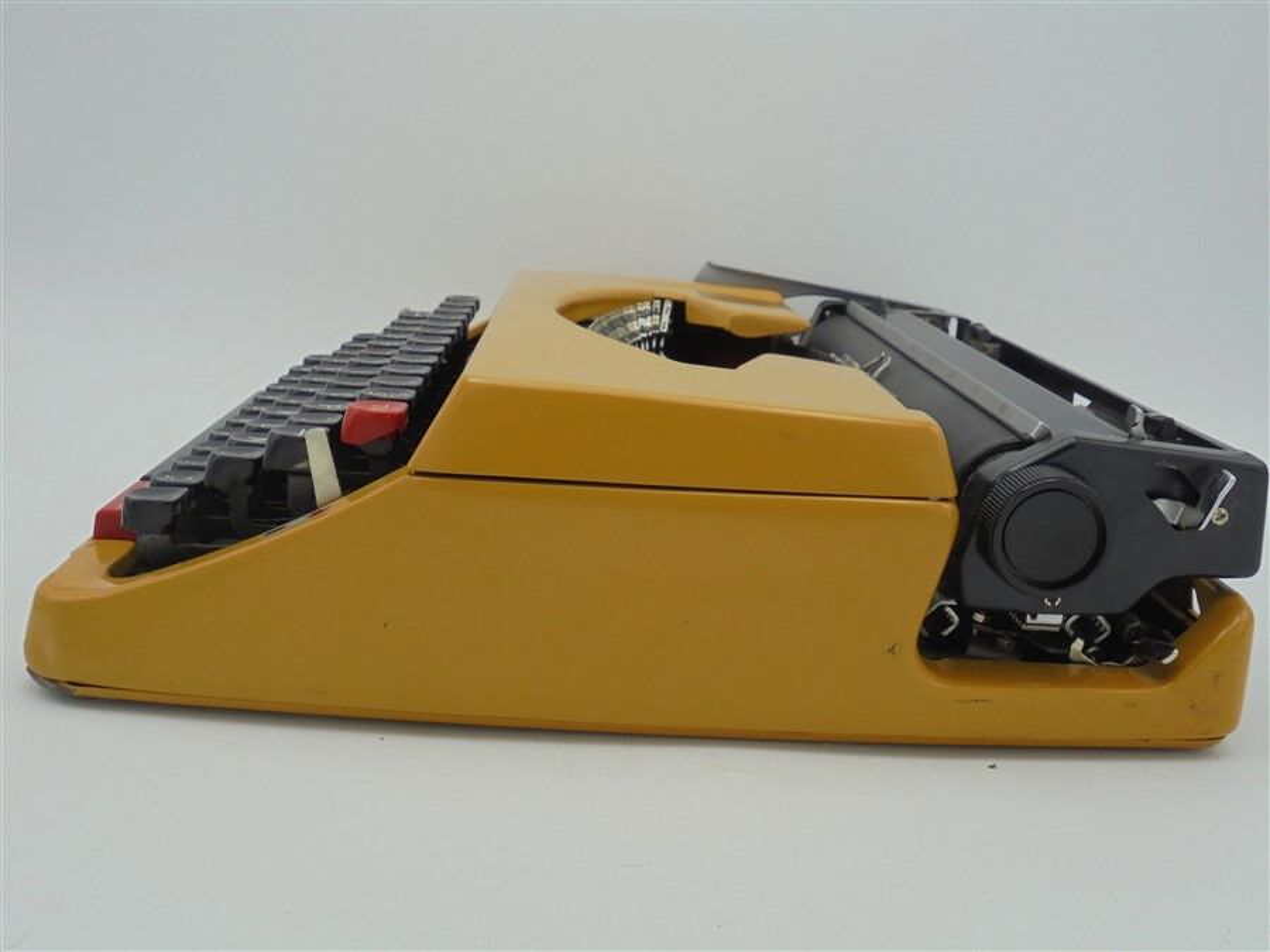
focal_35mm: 38
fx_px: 1394
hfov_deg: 49.0
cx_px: 635
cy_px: 476
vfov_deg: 37.7
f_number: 4.2
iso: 100
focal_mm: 6.9
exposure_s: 1/50
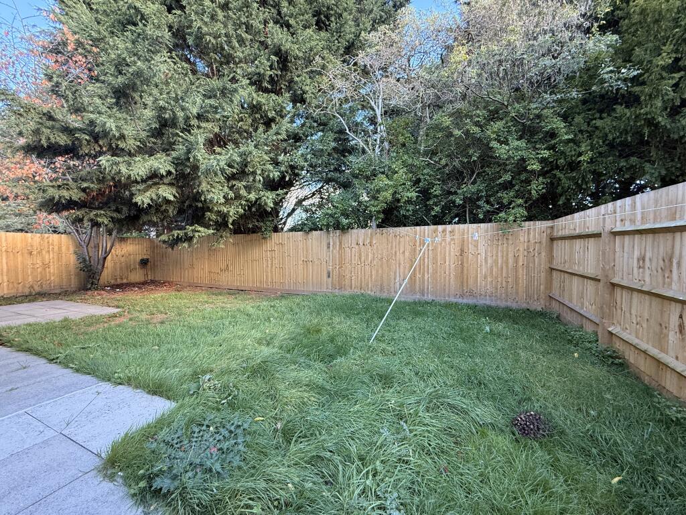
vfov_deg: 85.7
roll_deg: +0.7
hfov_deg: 102.1
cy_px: 258
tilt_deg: -1.7
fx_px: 277
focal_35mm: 14
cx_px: 343
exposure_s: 1/99
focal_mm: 2.22
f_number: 2.2
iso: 125
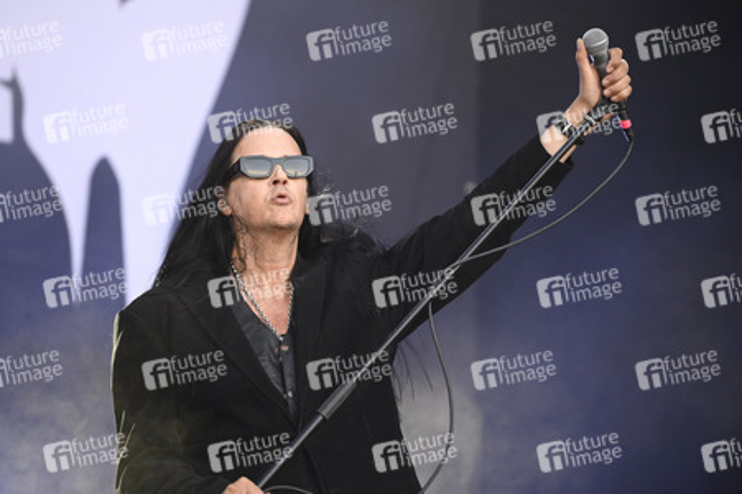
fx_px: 4119
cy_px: 247
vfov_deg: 6.9
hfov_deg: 10.3
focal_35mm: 200
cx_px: 371
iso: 320
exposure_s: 1/400
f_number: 2.8
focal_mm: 200
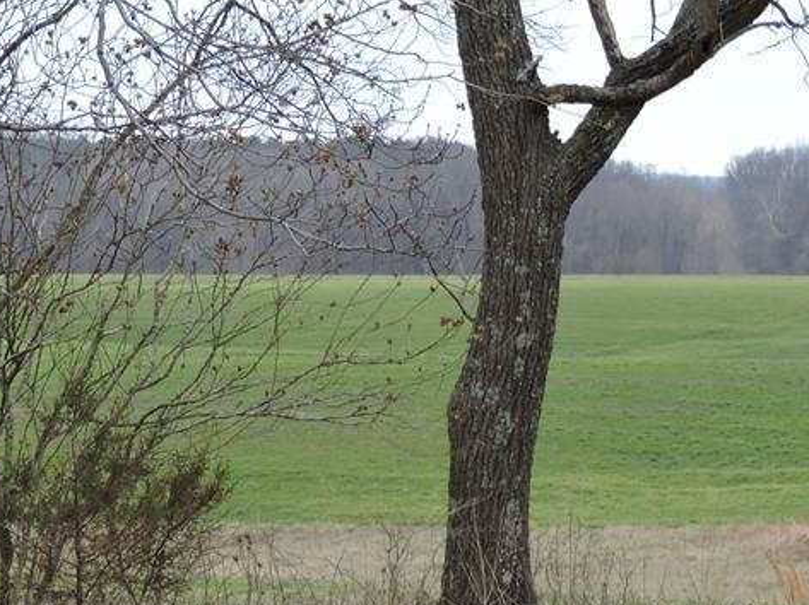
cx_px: 275
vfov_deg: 7.6
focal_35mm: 195
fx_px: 4554
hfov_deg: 10.1
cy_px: 407
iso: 110
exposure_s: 1/100
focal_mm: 16.1
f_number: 4.1
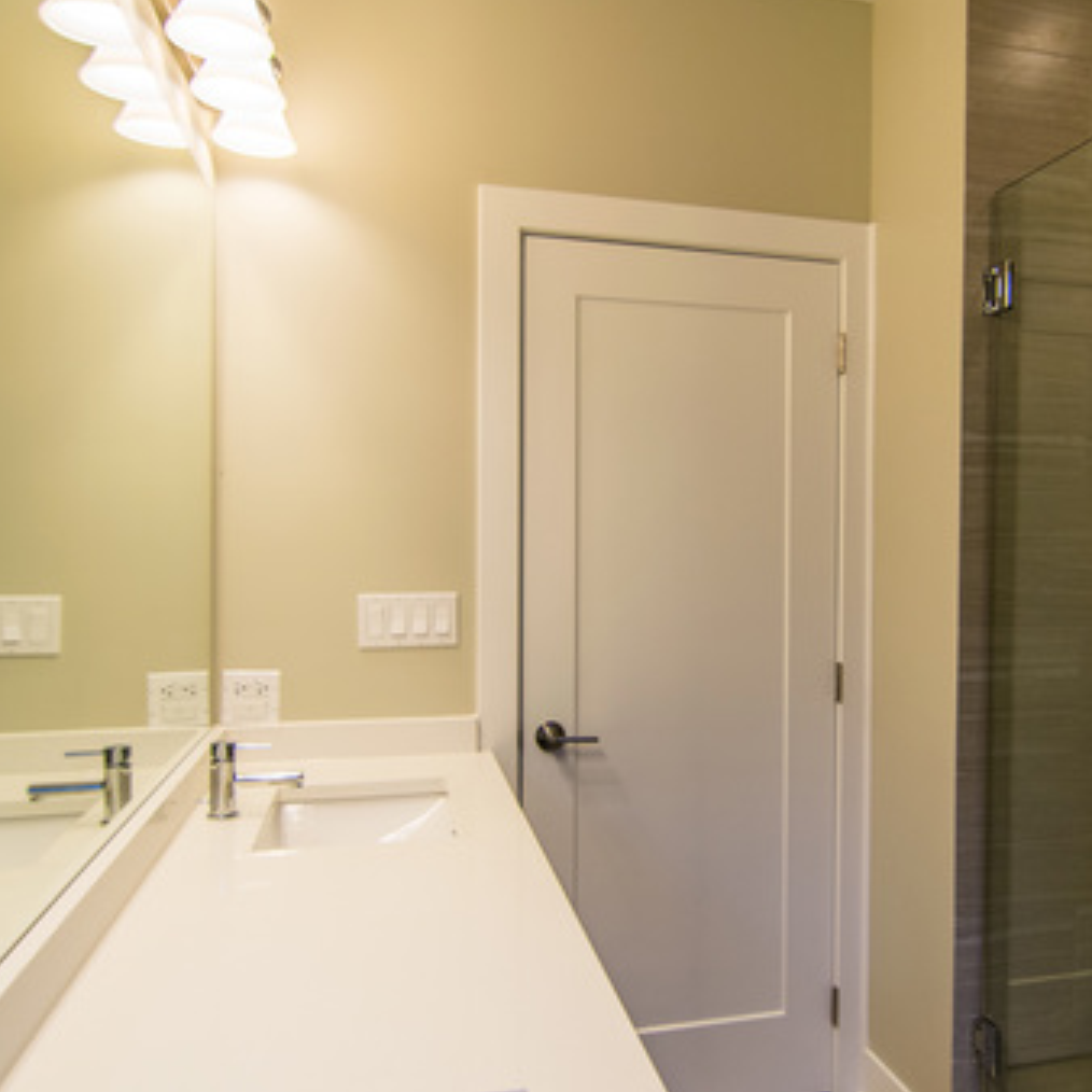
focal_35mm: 29
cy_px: 567
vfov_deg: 55.6
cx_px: 711
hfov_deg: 54.7
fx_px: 1035
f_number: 2.8
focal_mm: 12
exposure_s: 1/125
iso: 200
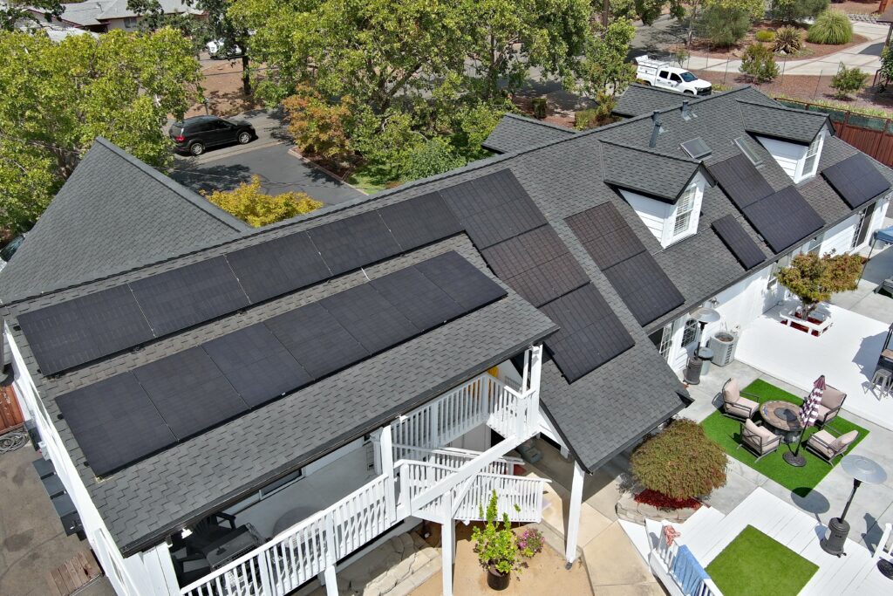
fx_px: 719
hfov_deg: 63.7
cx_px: 446
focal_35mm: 29
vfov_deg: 45.0
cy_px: 298
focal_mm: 10.57
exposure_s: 1/5682
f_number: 2.8
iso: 400
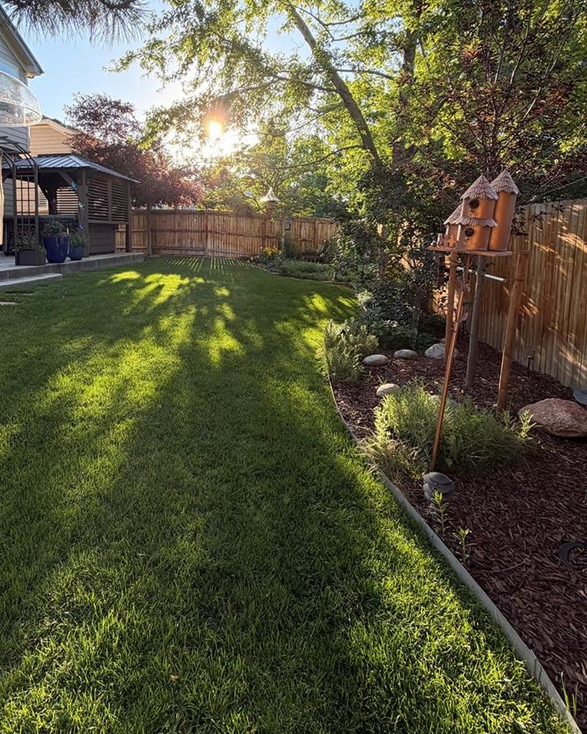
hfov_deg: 69.4
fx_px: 413
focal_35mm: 19
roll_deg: +0.0
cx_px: 210
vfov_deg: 81.6
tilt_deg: -5.5
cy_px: 272
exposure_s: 1/200
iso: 50
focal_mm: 2.22
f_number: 2.2
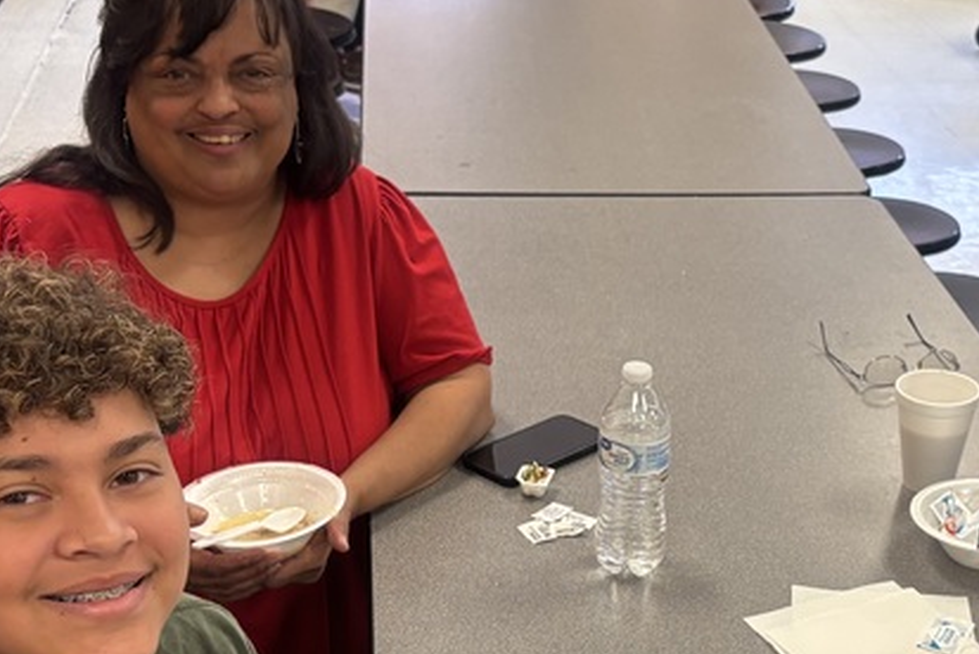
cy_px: 526
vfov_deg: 20.1
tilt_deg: -27.7
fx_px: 1823
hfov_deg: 29.3
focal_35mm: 67
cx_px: 789
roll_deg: -4.1
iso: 160
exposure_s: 1/60
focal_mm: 5.96
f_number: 1.6
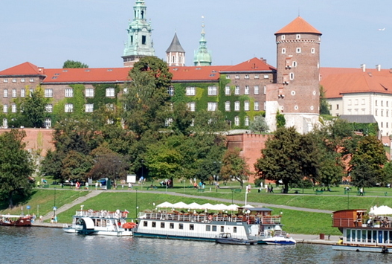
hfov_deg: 20.0
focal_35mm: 102
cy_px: 107
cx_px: 209
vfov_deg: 13.5
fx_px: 1114
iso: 100
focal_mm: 35
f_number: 16
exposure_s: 1/50
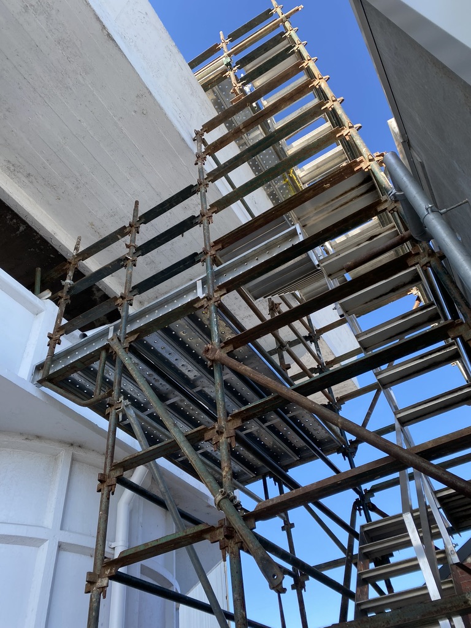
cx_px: 236
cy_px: 314
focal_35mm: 26
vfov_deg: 67.3
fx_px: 472
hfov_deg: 53.1
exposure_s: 1/620
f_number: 1.8
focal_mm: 4.25
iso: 32
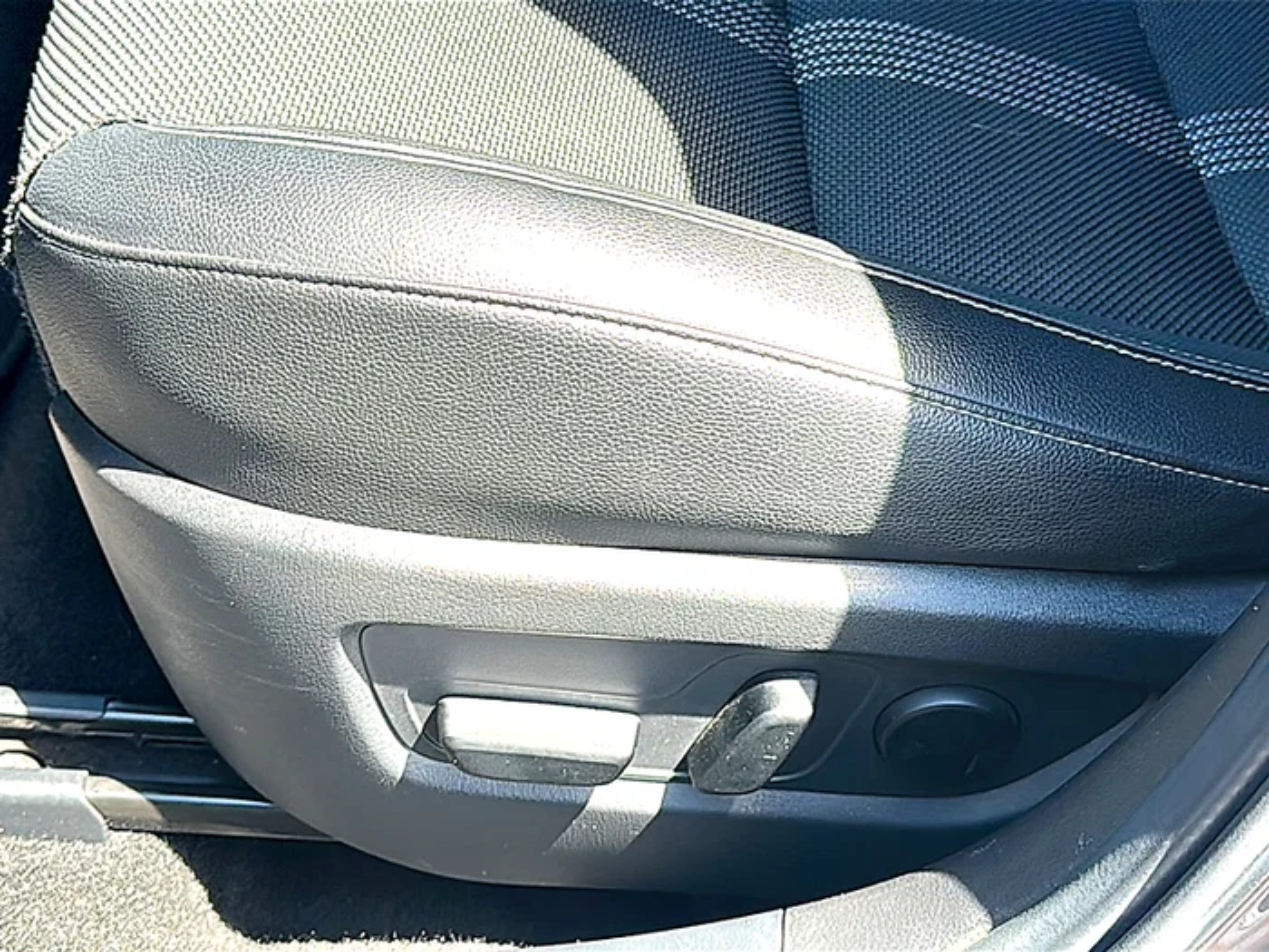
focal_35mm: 45
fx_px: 1650
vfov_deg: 32.2
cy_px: 476
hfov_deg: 42.1
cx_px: 634
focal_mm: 6.86
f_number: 1.78
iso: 80
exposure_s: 1/281
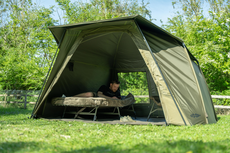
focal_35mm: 48
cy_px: 76
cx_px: 115
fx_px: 309
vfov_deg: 27.9
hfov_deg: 40.8
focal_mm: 48.4
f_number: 2.8
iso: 250
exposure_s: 1/1250
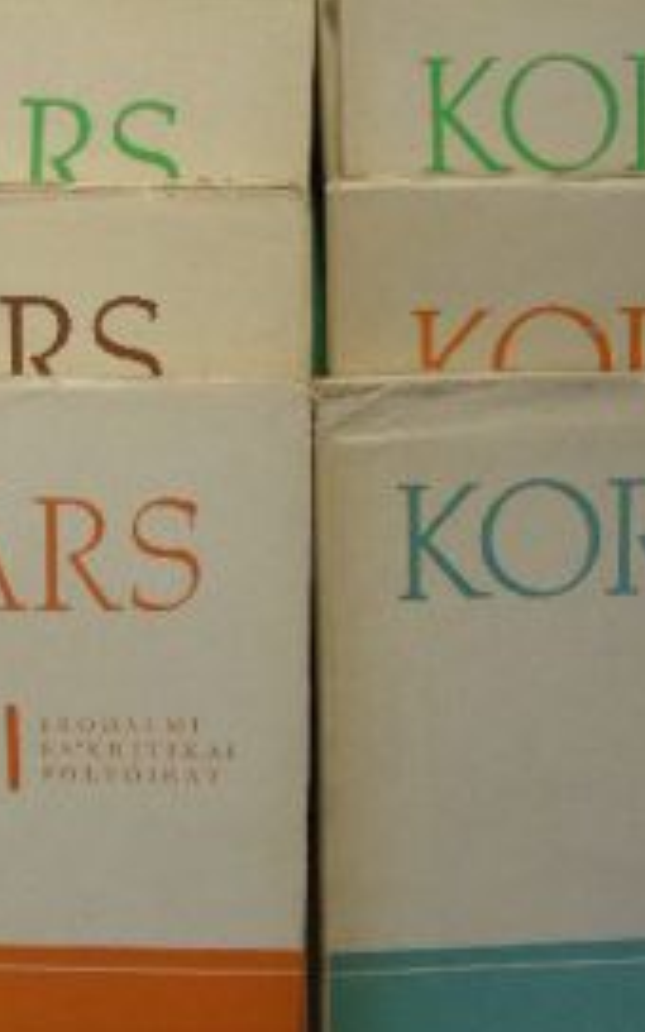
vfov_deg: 30.6
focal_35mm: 67
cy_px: 423
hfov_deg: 19.4
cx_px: 205
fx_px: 1884
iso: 100
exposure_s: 1/33.8
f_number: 3.5
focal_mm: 6.3
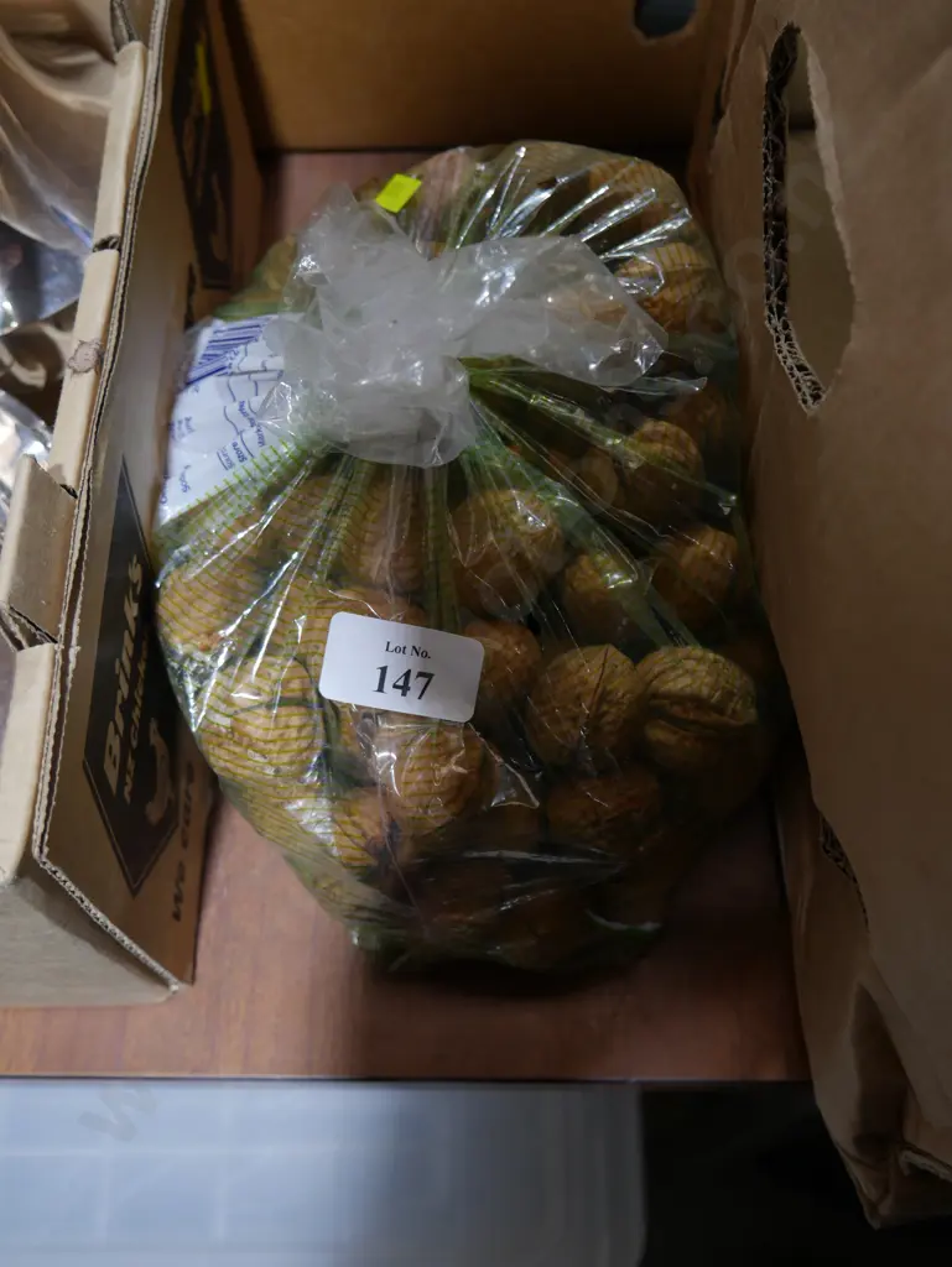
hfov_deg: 41.8
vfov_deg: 53.9
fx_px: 1246
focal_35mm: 34
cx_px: 476
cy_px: 634
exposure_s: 1/60
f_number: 4
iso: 250
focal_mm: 17
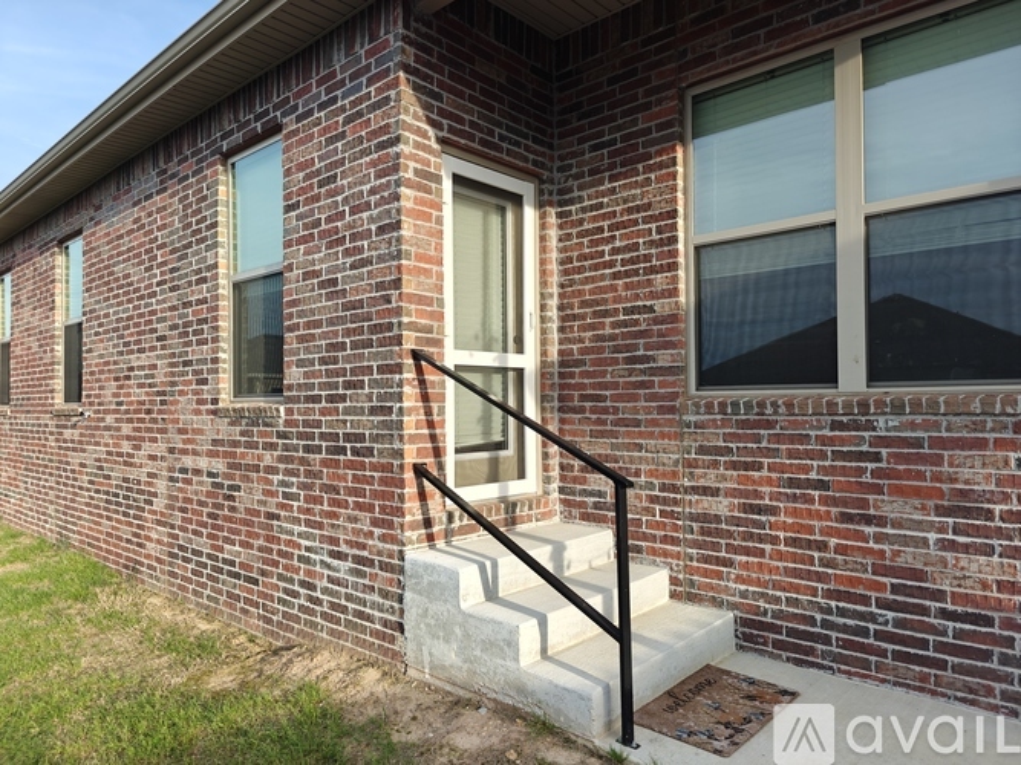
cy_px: 382
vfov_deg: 58.9
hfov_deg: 73.9
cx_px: 510
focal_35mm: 23
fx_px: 678
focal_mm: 6.06
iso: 50
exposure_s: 1/324
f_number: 1.6
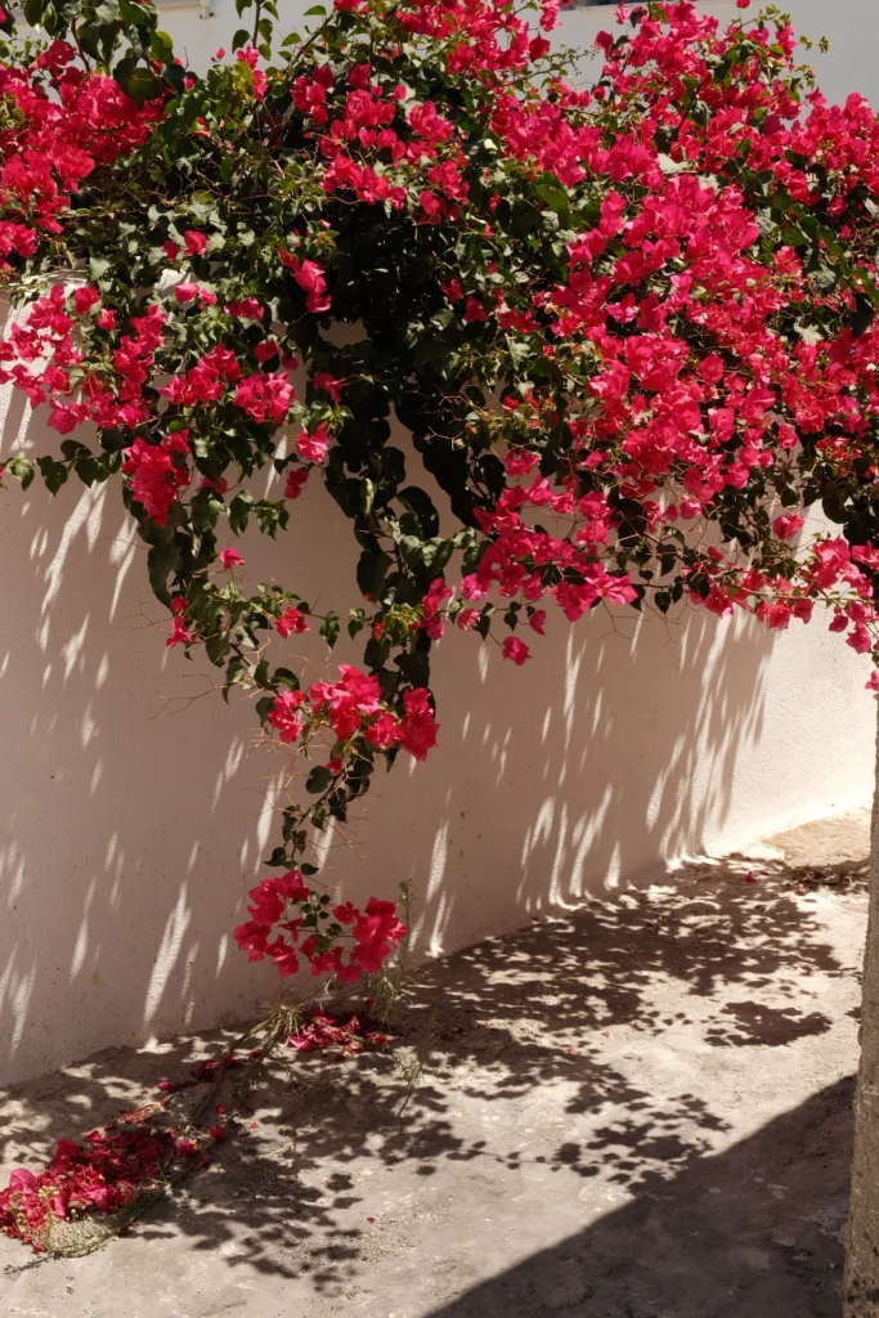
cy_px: 659
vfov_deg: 36.9
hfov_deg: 25.1
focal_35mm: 54
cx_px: 440
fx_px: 1977
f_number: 13
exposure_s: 1/125
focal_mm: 35.8
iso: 200
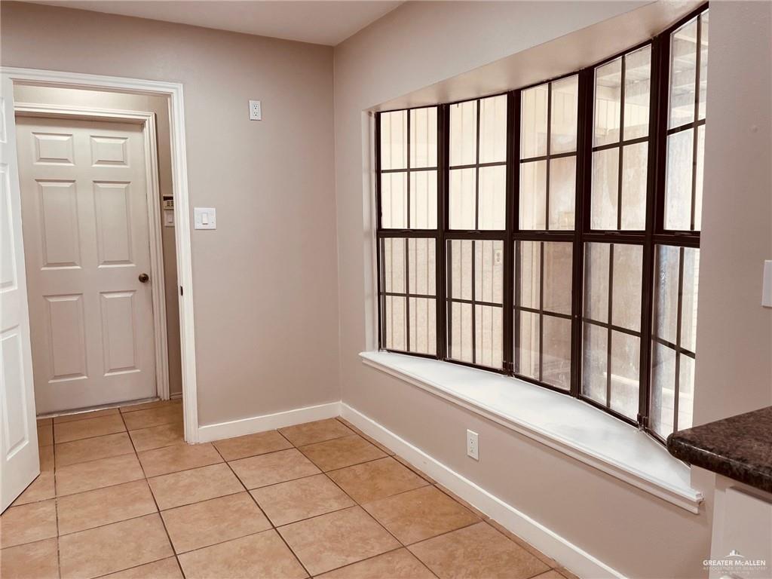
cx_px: 386
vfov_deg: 53.1
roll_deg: +1.5
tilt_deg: -4.7
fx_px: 580
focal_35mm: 26
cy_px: 290
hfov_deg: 67.3
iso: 80
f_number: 1.6
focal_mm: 4.2
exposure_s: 1/120
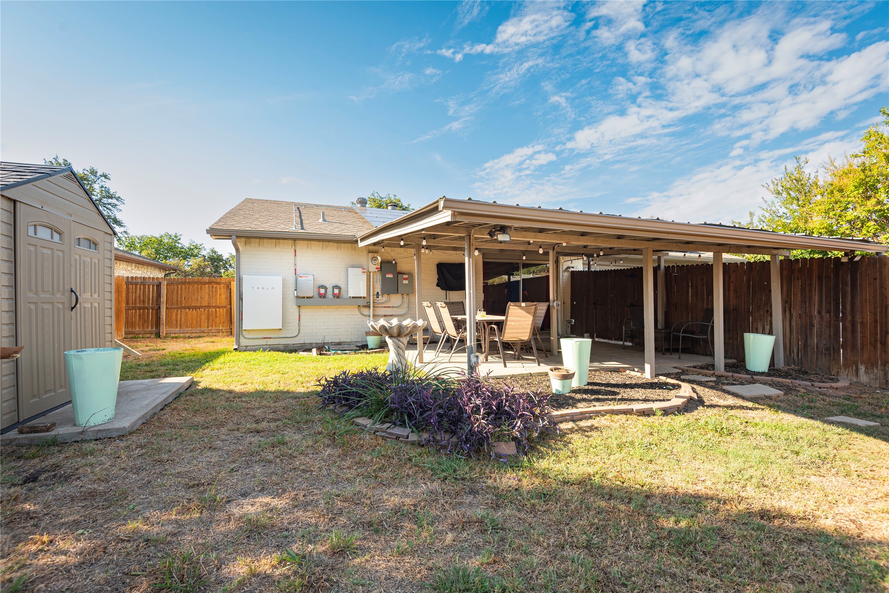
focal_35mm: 16
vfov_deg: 73.8
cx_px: 444
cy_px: 296
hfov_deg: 96.7
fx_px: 395
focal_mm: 16
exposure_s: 1/80
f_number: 7.1
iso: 100
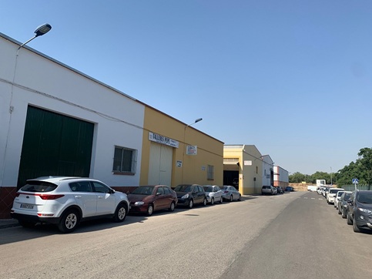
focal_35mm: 26
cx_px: 186
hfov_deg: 67.3
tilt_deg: +8.5
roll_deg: -2.2
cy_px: 140
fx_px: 279
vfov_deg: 53.0
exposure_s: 1/2075
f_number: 1.8
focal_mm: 4.25
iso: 25
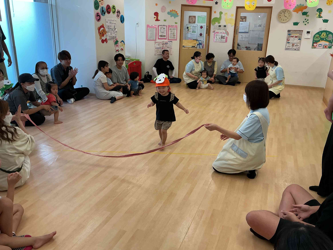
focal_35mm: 29
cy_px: 125
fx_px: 279
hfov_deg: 61.7
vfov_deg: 48.2
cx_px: 166
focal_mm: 3
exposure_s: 1/120
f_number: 1.8
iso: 40
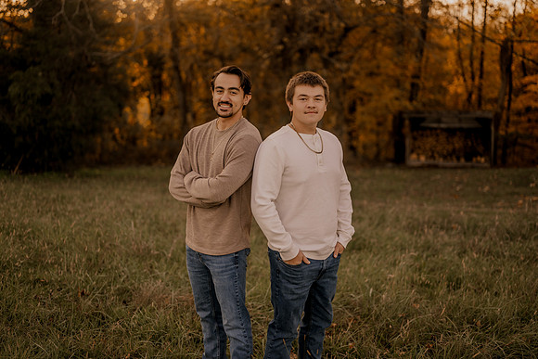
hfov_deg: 39.6
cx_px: 269
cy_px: 180
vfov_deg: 27.0
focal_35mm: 50
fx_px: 747
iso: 250
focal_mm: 50
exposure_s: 1/500
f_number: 1.8
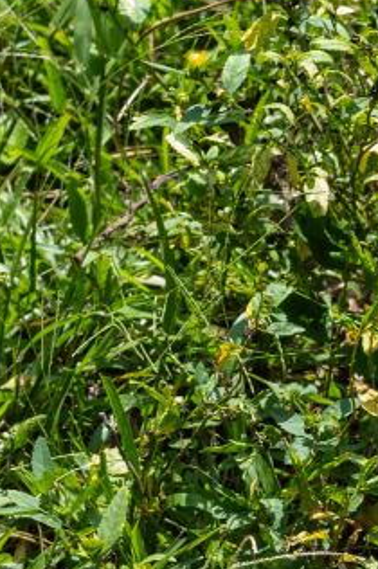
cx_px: 848
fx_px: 18593
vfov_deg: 1.8
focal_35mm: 1178
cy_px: 284
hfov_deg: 1.2
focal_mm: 200
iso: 500
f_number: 6.3
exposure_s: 1/500
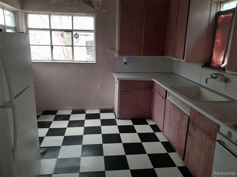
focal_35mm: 27
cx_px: 118
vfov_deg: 51.4
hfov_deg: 65.3
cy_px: 88
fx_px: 185
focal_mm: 4
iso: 160
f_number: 1.8
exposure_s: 1/60
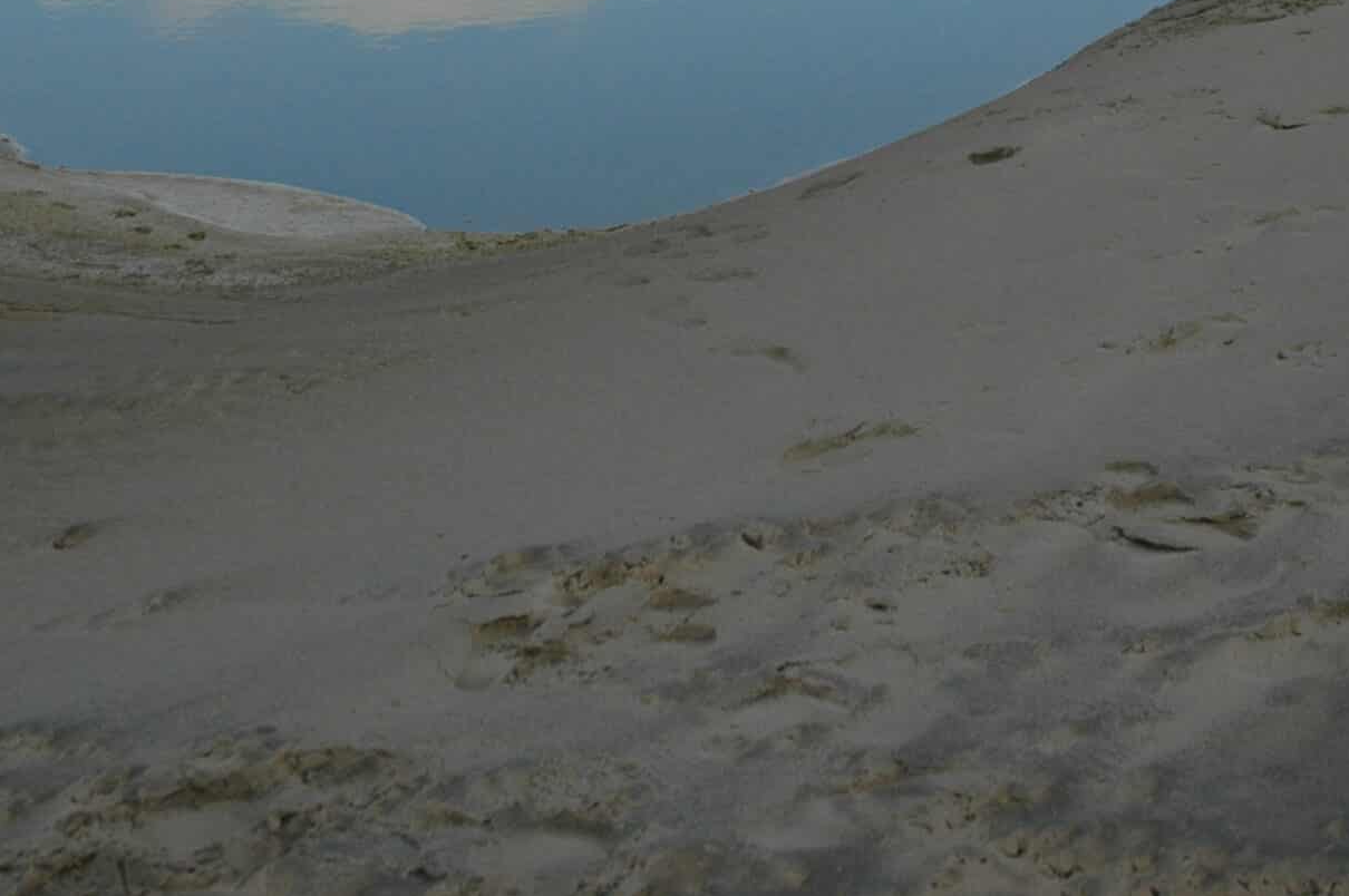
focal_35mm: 92
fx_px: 3446
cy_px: -50
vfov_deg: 14.5
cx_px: 588
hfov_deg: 22.1
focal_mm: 29
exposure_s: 1/1600
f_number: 4
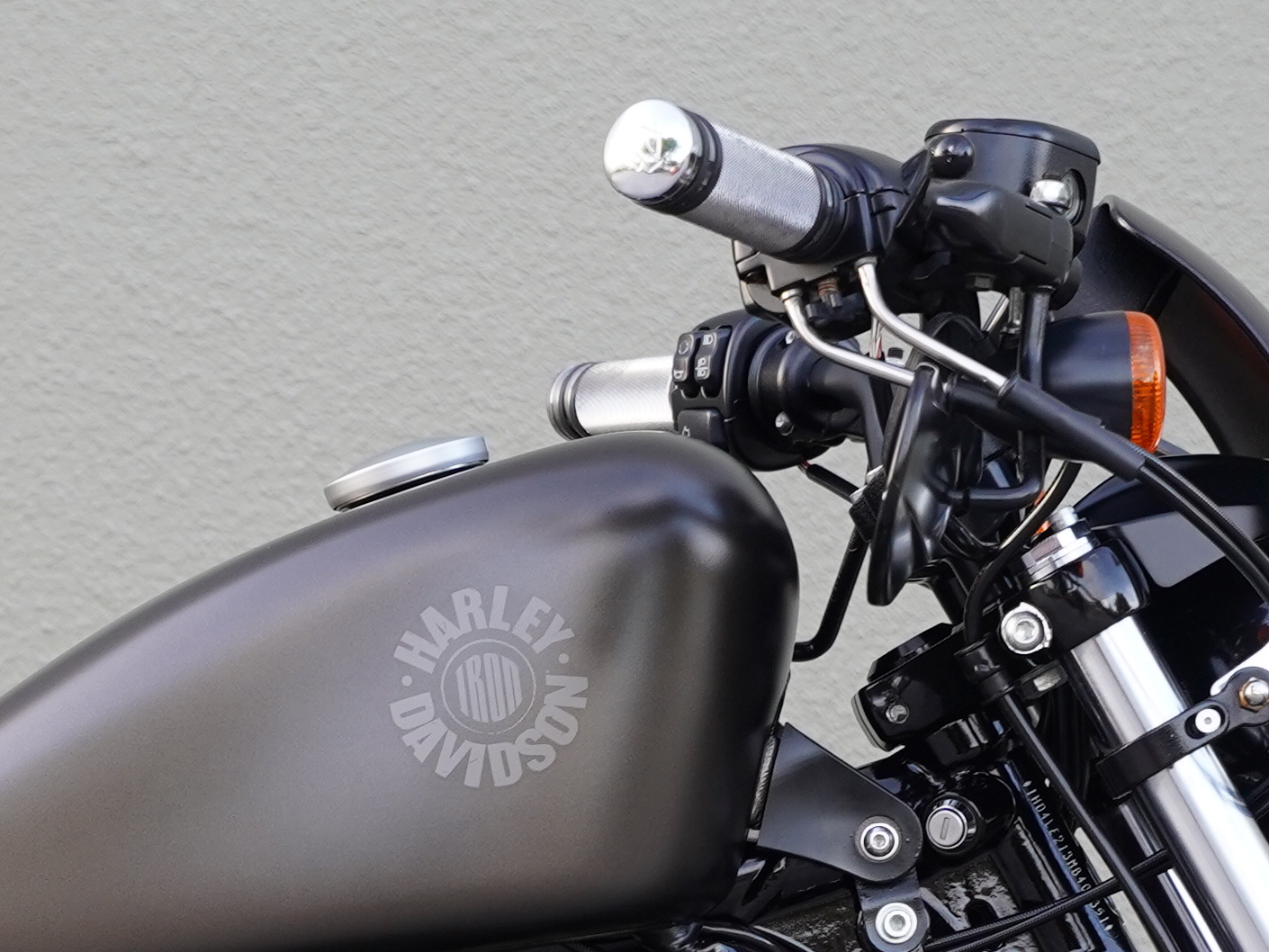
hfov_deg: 10.7
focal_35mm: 183
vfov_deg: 7.9
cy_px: 1548
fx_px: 6720
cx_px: 164
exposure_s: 1/160
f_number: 4
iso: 640
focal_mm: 44.8
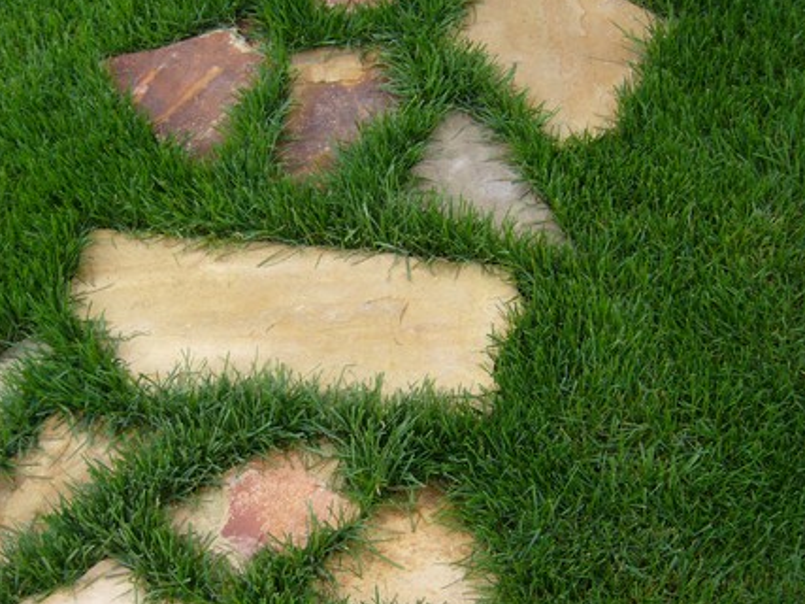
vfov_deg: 27.9
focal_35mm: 52
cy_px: 366
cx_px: 345
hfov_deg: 36.8
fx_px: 1209
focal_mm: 5.8
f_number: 2.8
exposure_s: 1/200
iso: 80
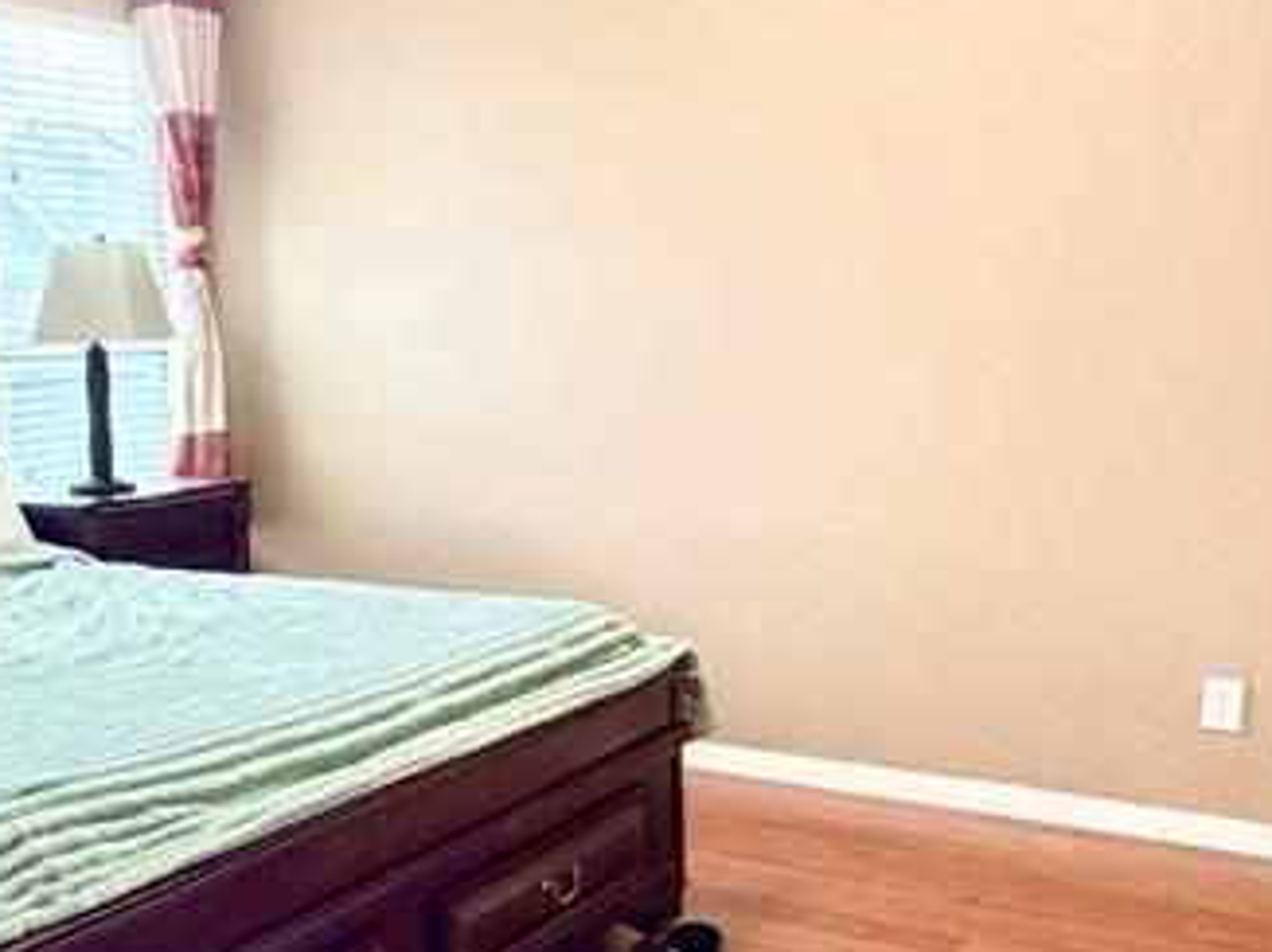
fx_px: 1616
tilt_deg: -9.1
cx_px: 261
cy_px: 601
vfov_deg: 32.7
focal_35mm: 44
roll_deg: +2.4
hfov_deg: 41.2
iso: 500
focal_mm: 2.22
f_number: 2.2
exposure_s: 1/60
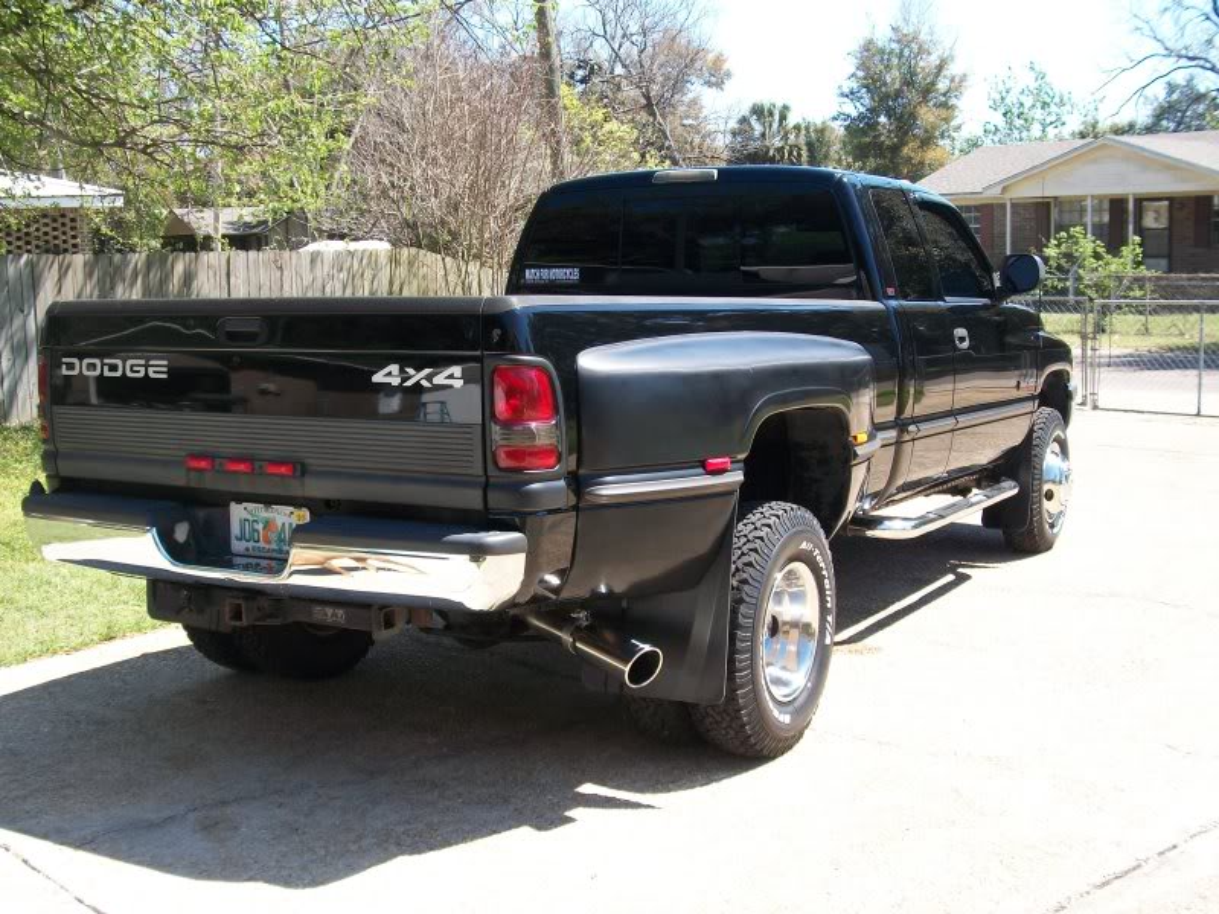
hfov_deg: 46.8
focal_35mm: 40
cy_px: 457
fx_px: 1409
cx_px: 610
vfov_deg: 36.0
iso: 80
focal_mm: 7.1
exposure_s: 1/400
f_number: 3.2
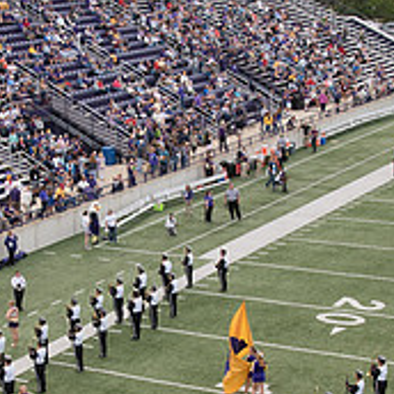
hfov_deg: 19.5
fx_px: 1146
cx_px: 167
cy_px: 267
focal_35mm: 89
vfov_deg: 19.4
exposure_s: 1/640
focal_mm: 31
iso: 500
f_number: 6.3
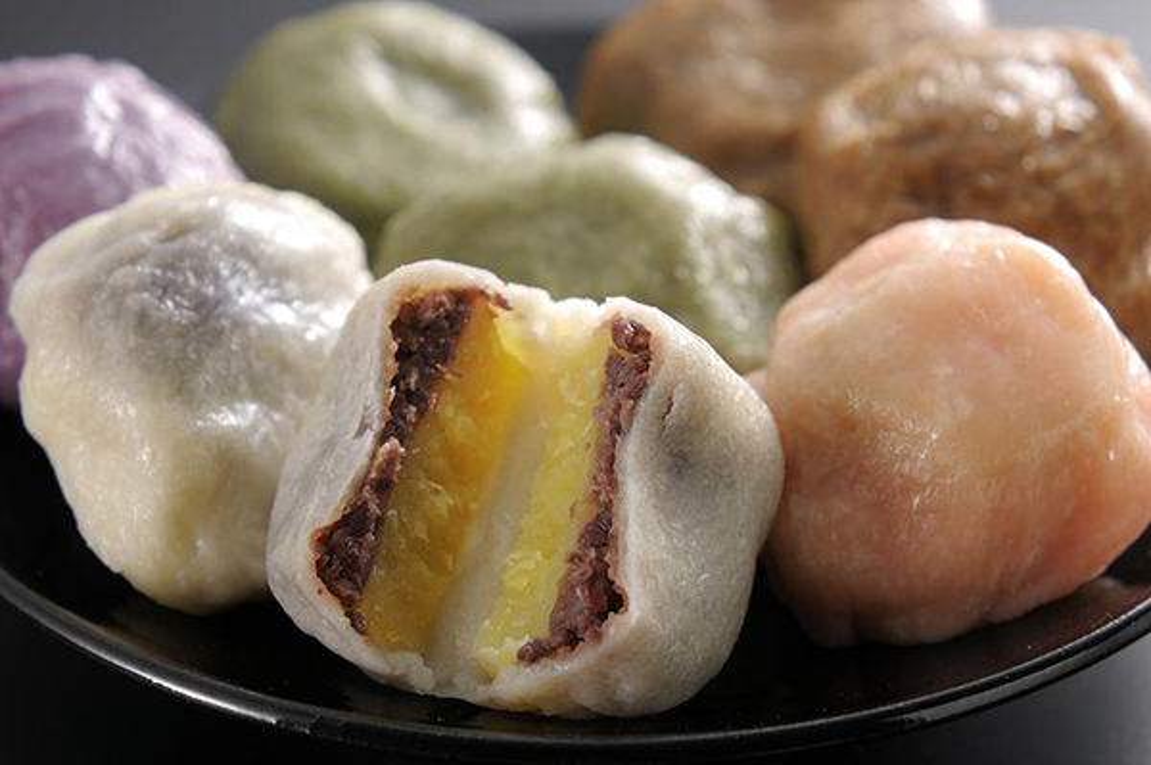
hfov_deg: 6.9
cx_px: 576
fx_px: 9584
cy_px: 382
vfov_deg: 4.6
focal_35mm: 300
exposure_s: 1/125
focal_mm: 200
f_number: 4.5
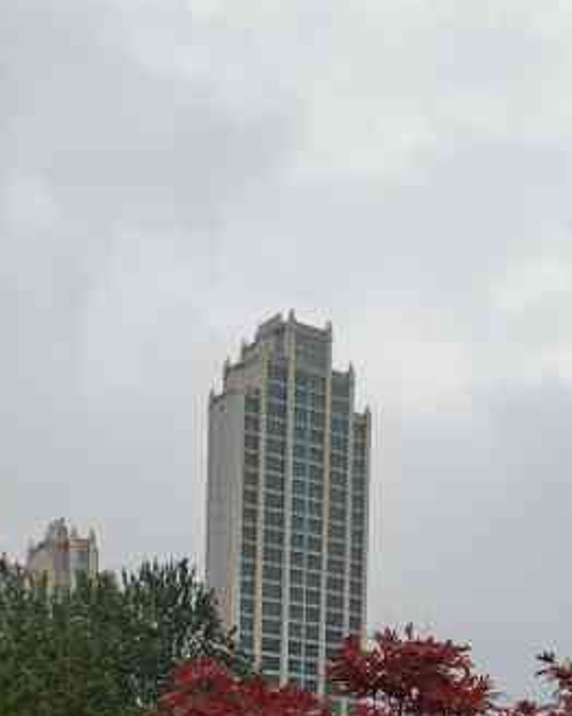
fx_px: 1589
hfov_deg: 20.2
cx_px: 432
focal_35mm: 75
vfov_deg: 22.6
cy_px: 942
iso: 50
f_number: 1.8
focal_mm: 4.75
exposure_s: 1/625
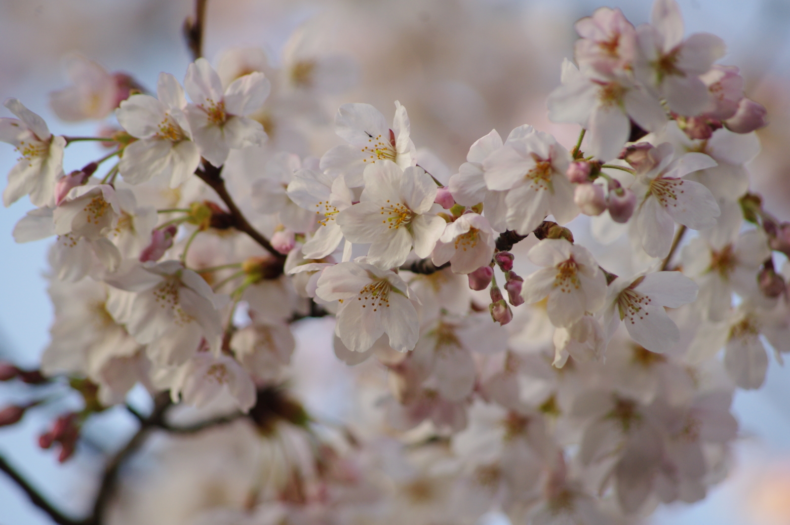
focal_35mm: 390
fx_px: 8549
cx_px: 395
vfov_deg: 3.5
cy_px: 262
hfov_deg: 5.3
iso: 400
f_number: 6.3
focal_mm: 260
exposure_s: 1/250
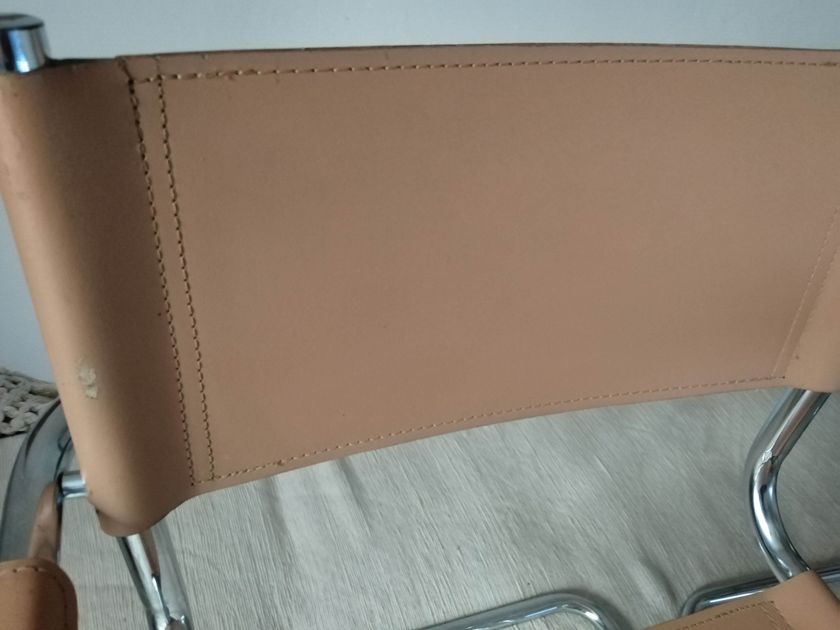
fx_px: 631
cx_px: 420
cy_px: 315
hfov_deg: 67.3
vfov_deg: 53.1
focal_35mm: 26
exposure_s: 1/15
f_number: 1.8
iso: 1001
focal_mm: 3.59
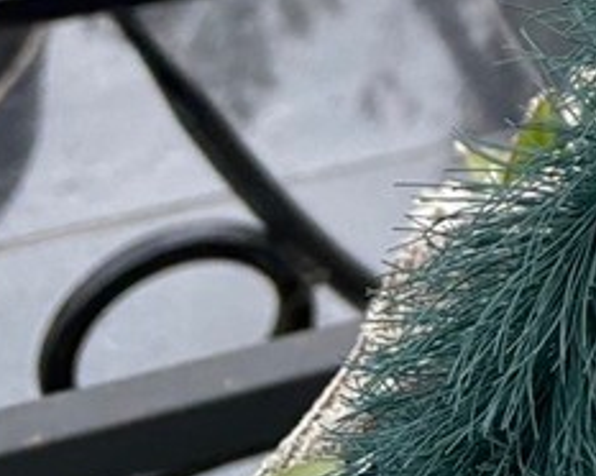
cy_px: -732
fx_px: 2767
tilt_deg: -24.8
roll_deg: -5.0
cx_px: 1358
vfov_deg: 8.8
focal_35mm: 157
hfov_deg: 10.7
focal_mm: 5.96
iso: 50
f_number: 1.6
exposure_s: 1/597
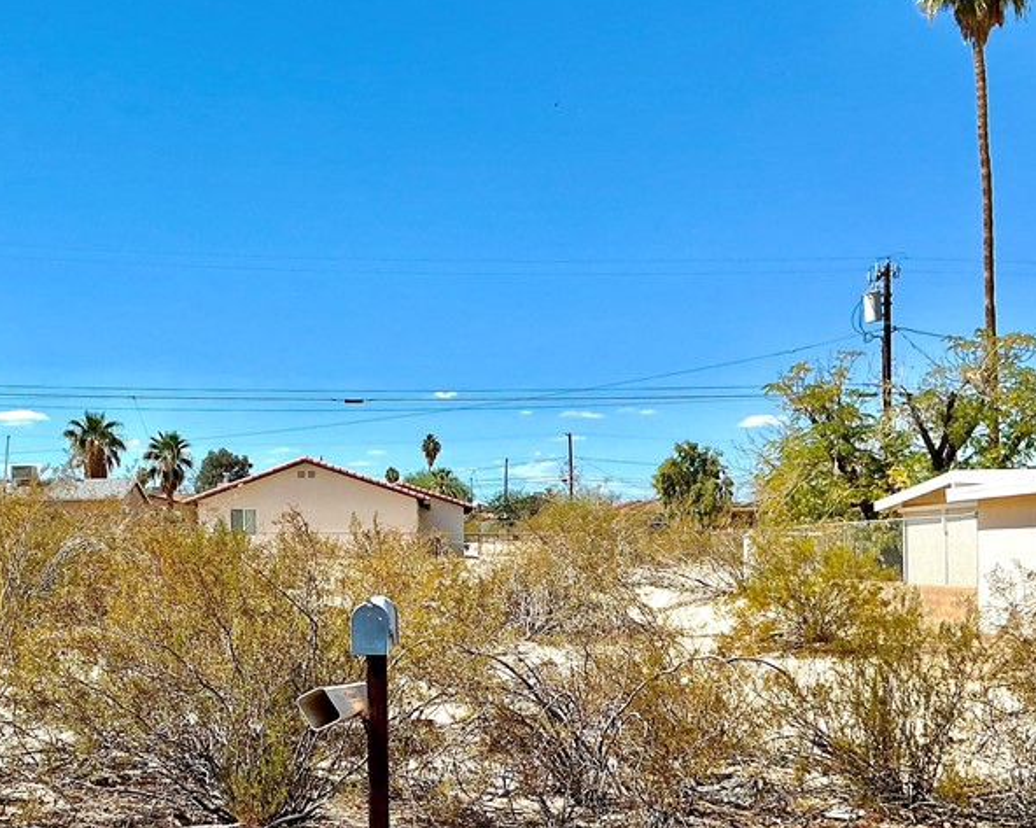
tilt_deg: +0.6
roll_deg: +1.8
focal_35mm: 49
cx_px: 373
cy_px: 551
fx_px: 1502
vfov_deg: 30.6
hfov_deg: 37.8
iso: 25
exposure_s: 1/2427
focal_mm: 3
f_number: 1.8
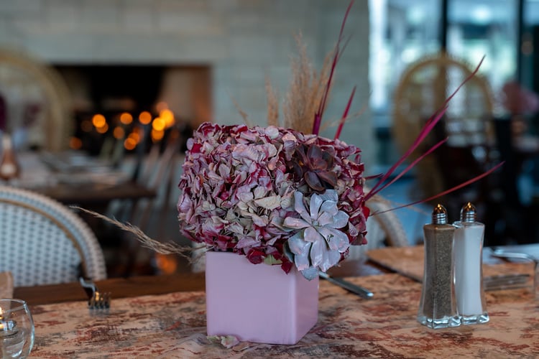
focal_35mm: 48
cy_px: 180
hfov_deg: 41.1
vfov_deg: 28.1
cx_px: 270
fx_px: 719
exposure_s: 1/200
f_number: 3.5
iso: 640
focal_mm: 48
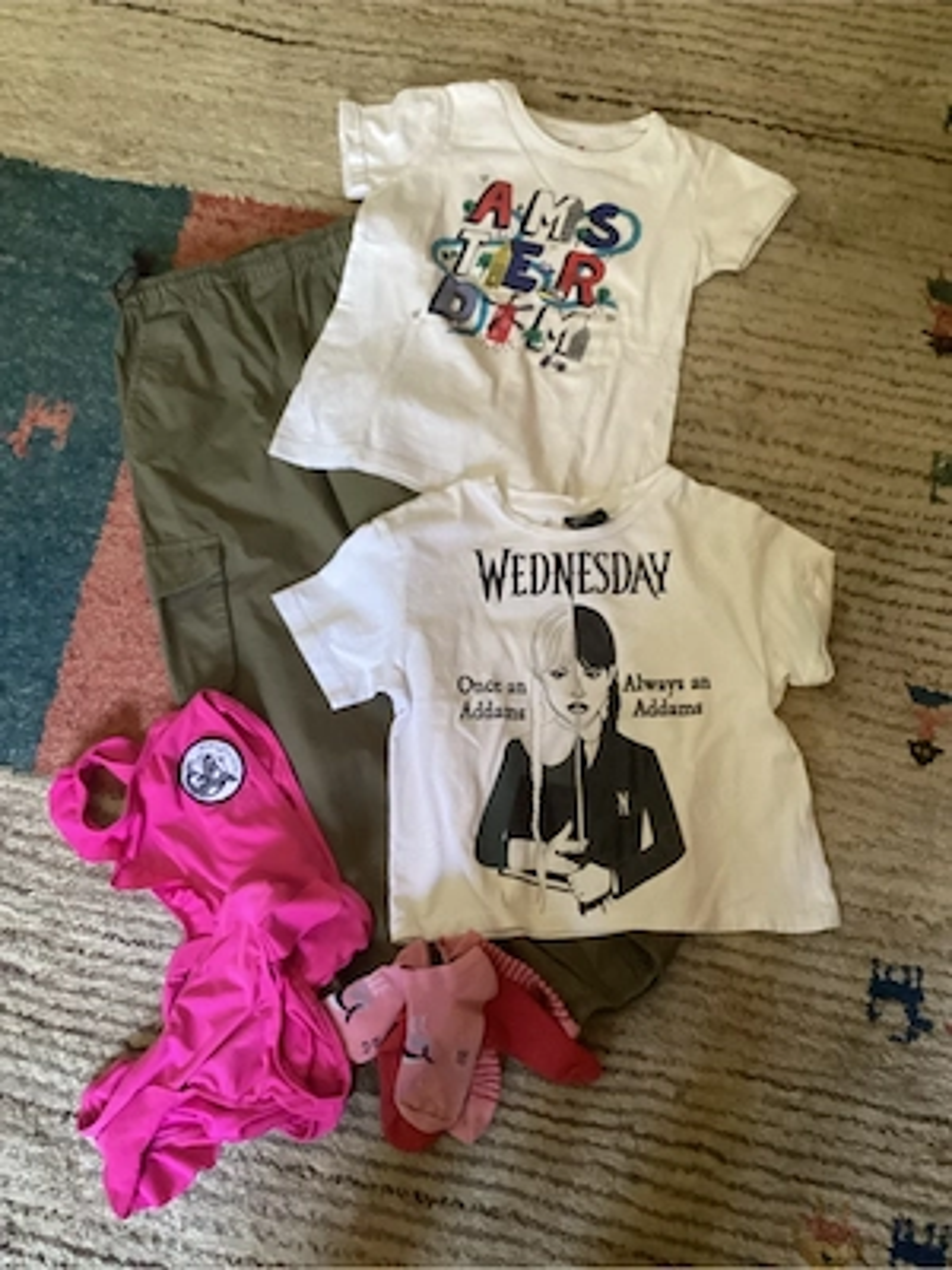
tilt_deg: -73.8
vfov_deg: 58.4
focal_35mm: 31
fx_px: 1137
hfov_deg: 45.4
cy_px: 635
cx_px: 476
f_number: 2.4
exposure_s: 1/30
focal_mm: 3.3
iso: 500
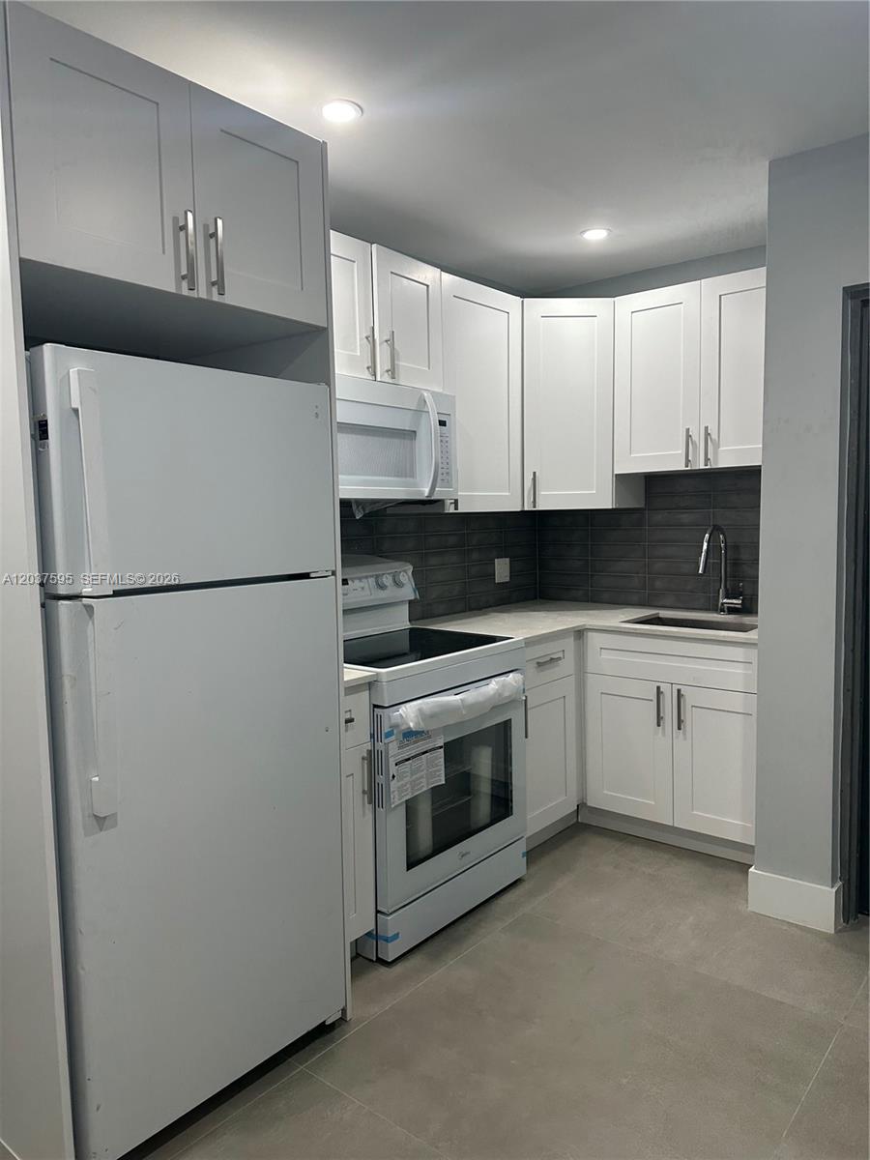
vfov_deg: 71.6
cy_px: 580
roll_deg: +1.0
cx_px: 435
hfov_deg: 56.8
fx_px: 804
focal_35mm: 24
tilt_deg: -3.0
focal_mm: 6.86
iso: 160
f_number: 1.78
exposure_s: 1/120
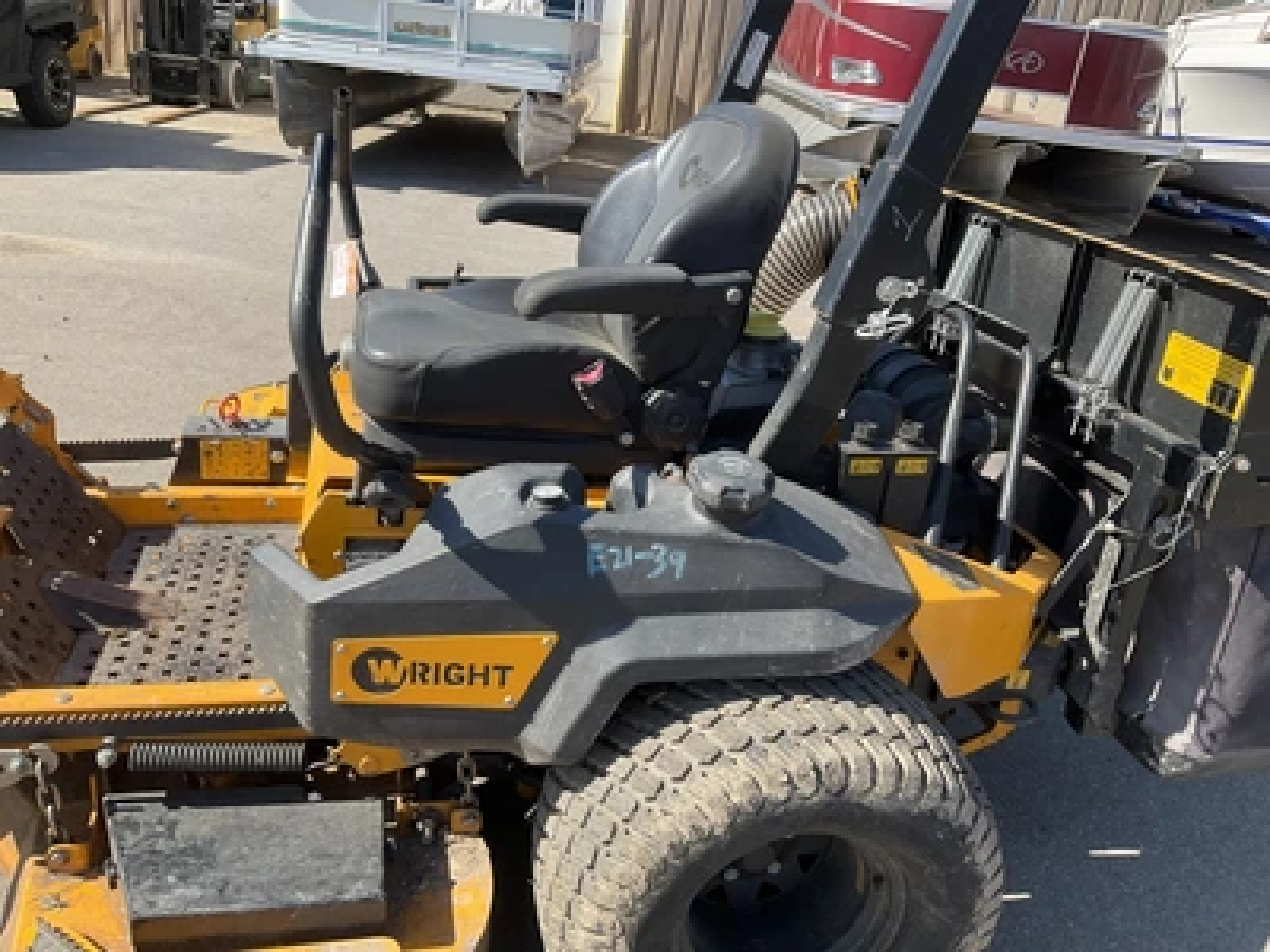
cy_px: 476
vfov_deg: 48.2
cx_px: 635
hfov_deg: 61.7
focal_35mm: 29
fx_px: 1064
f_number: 1.8
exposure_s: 1/816
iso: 25
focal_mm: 3
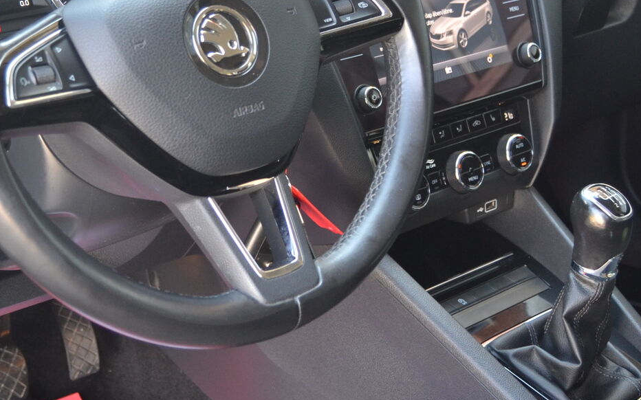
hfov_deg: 32.3
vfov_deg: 20.5
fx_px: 1100
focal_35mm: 63
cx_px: 226
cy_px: 128
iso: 400
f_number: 3.5
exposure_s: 1/60
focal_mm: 20
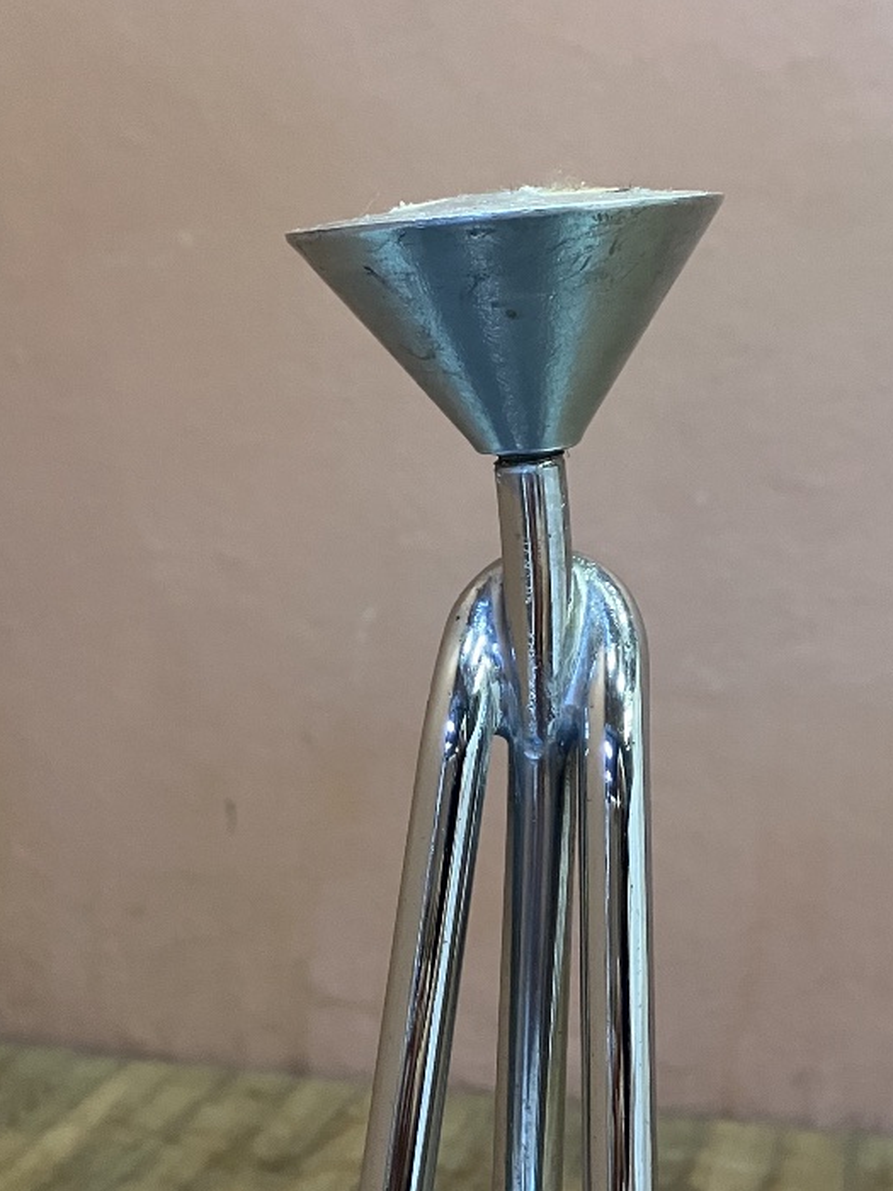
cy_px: 500
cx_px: 594
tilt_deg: -4.4
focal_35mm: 48
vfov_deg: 39.5
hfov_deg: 30.1
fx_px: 1651
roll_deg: -0.5
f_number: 1.8
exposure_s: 1/54
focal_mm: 3.99
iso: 320
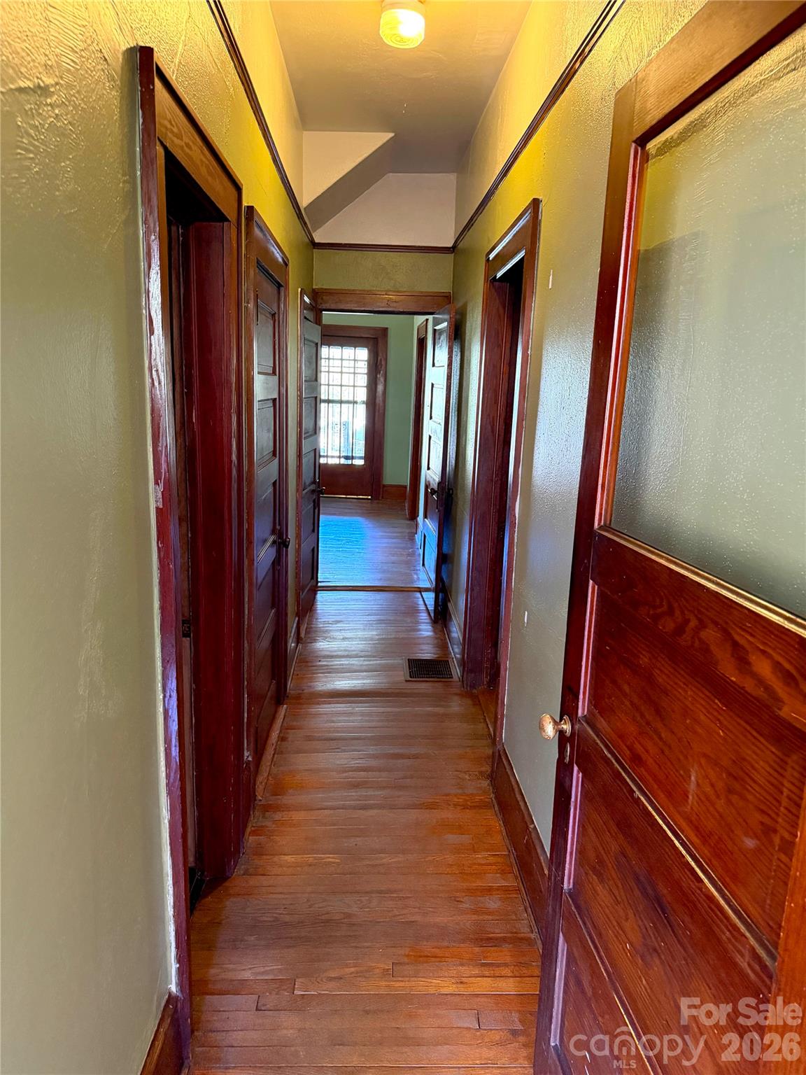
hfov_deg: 56.8
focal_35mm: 24
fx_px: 745
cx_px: 403
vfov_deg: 71.6
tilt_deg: -12.4
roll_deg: -2.1
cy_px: 538
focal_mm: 6.76
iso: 800
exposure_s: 1/55
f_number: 1.78
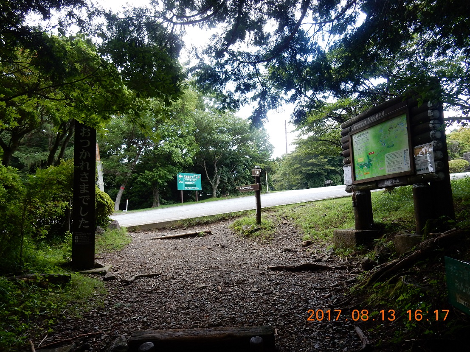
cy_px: 176
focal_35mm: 25
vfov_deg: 54.9
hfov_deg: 69.4
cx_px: 235
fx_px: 339
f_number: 3.7
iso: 125
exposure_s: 1/60
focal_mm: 4.5
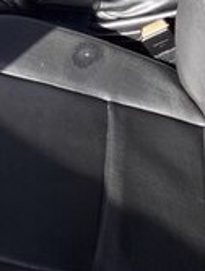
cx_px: 39
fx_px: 629
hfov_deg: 18.3
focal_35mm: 80
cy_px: -73
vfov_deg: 22.1
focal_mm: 3.6
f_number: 1.9
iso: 40
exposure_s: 1/185
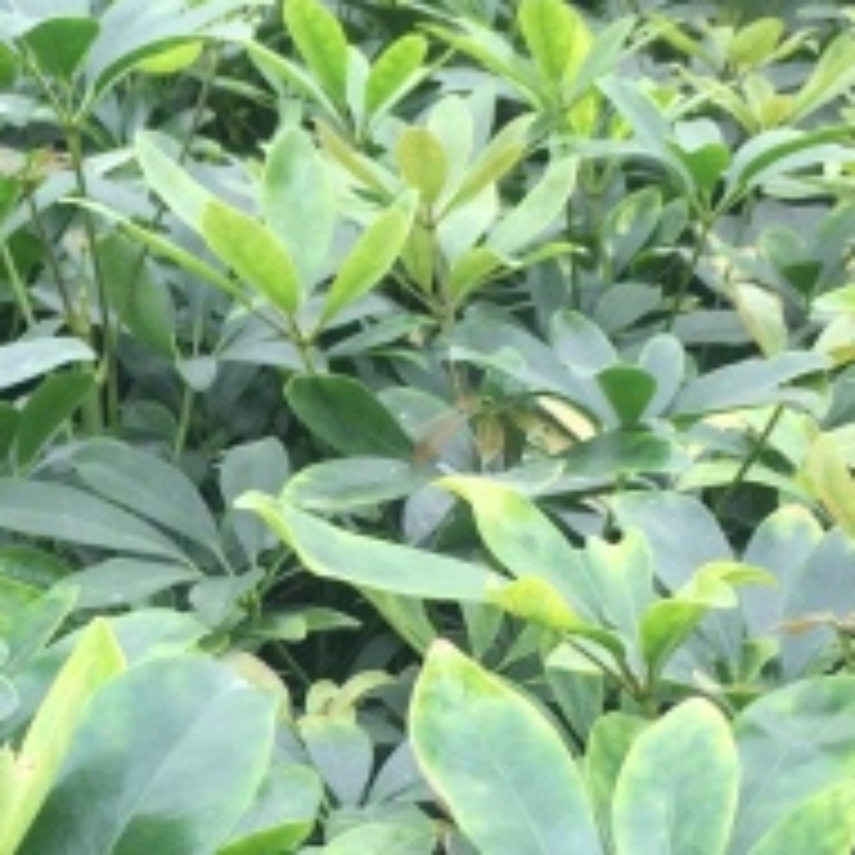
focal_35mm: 108
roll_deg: +0.5
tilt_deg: -23.2
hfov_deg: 15.7
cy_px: 648
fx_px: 3018
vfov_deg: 16.0
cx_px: -90
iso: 32
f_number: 2.2
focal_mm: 4.15
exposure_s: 1/50
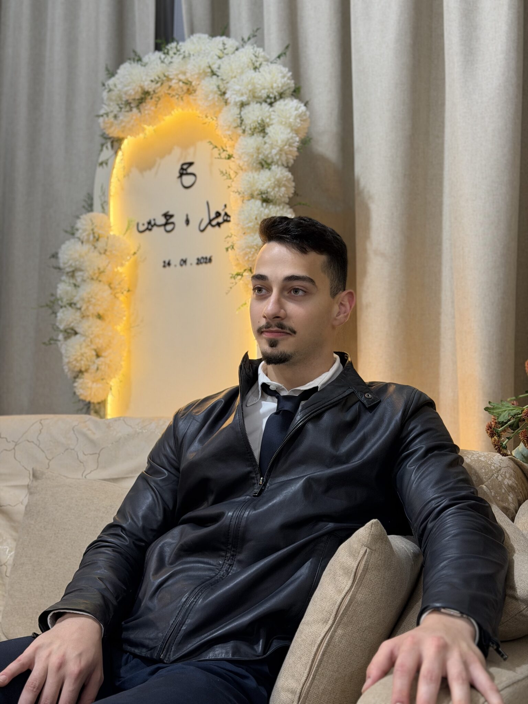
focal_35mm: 48
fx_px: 976
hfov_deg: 30.3
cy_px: 352
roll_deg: -0.4
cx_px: 264
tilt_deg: +2.0
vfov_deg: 39.7
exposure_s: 1/50
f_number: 1.78
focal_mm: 6.76
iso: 125
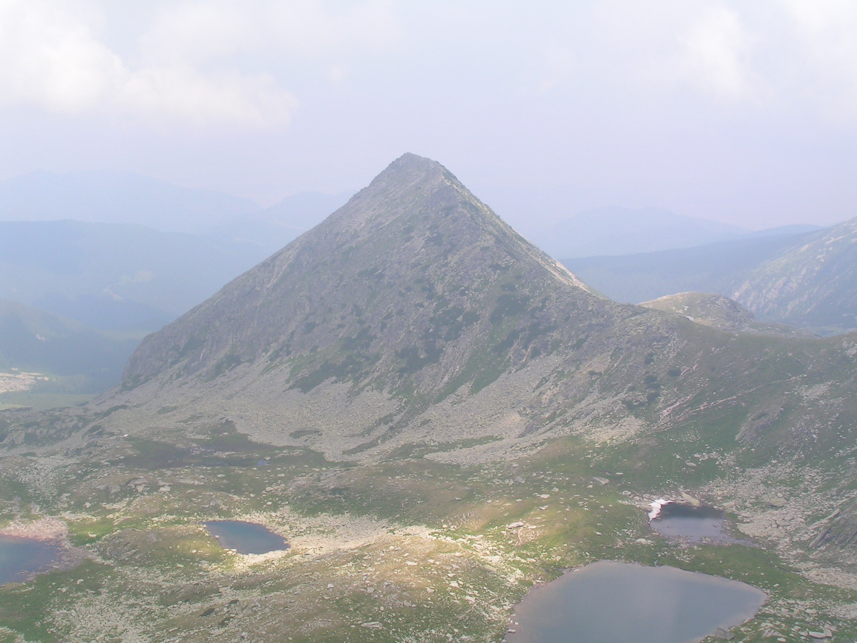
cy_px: 322
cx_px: 428
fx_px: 1337
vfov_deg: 27.0
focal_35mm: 54
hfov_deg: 35.5
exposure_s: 1/200
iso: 50
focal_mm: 9
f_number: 5.6
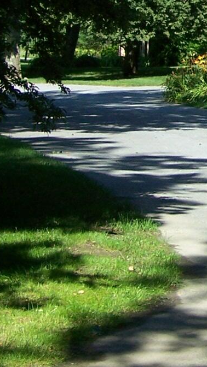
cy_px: 26
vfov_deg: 14.9
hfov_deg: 8.1
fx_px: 1386
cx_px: 423
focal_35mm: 142
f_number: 2.8
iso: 80
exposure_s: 1/800
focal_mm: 6.3
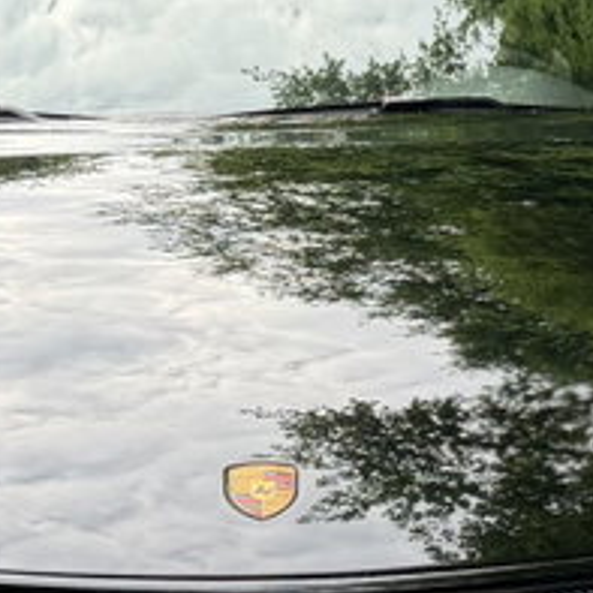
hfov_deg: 15.8
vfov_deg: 15.8
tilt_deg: -6.1
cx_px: 265
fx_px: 2132
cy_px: 307
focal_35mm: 110
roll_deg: -0.6
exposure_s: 1/878
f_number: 1.78
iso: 100
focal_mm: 6.76
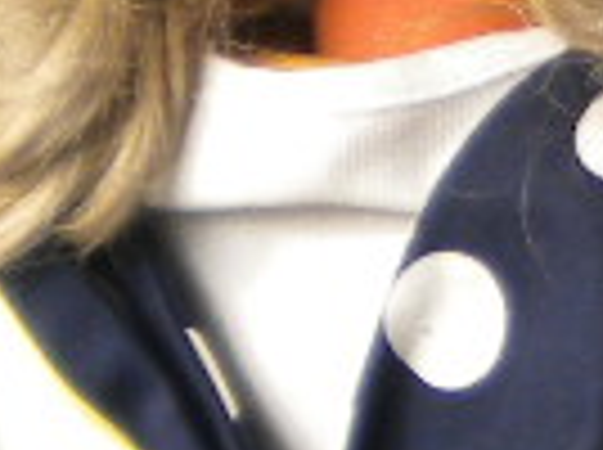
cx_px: 1408
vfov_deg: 5.5
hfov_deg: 7.0
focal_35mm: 268
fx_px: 4660
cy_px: 351
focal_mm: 6.3
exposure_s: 1/58.6
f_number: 3.1
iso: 88
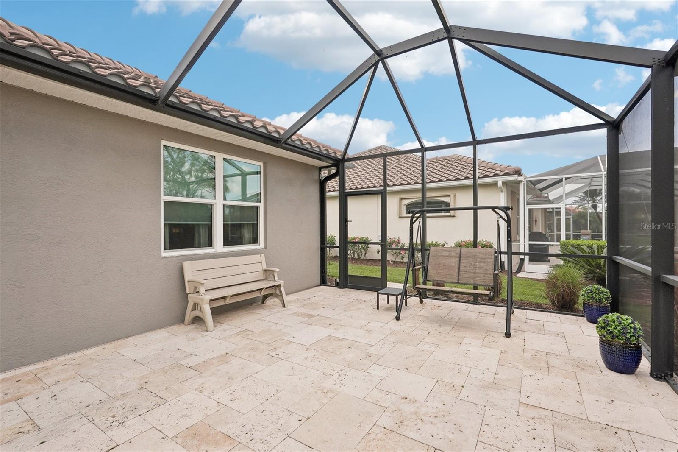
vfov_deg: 73.7
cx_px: 339
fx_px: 301
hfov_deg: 96.7
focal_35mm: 16
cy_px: 226
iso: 400
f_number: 8
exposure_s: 1/400
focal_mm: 16
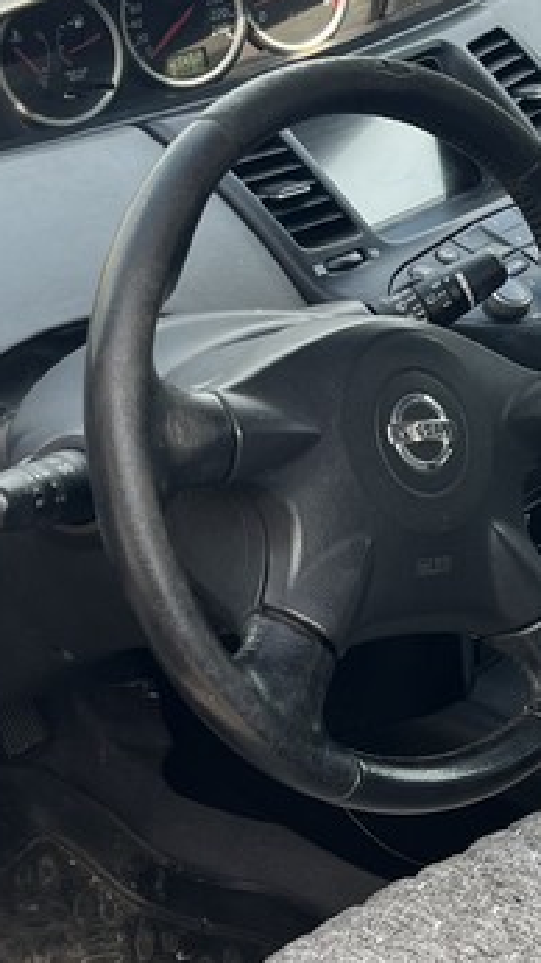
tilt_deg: -31.3
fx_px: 2143
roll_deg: -1.8
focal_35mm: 84
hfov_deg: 14.3
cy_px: 536
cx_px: 421
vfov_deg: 25.3
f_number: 1.5
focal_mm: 5.7
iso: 50
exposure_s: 1/473
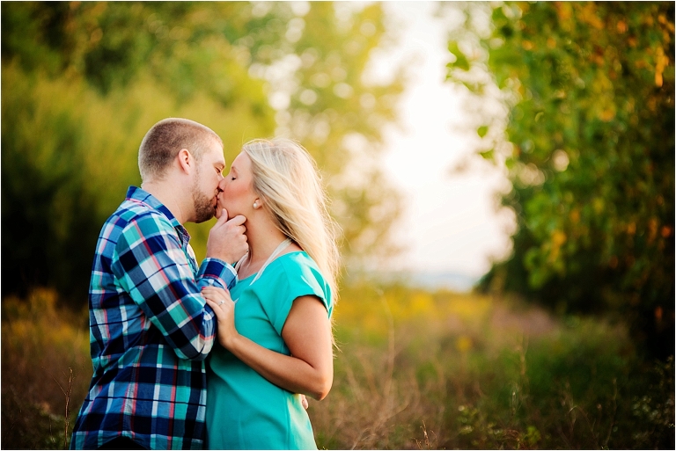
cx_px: 338
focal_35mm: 150
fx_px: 2818
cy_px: 226
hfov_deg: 13.7
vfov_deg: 9.2
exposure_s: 1/125
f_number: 2.8
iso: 200
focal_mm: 150
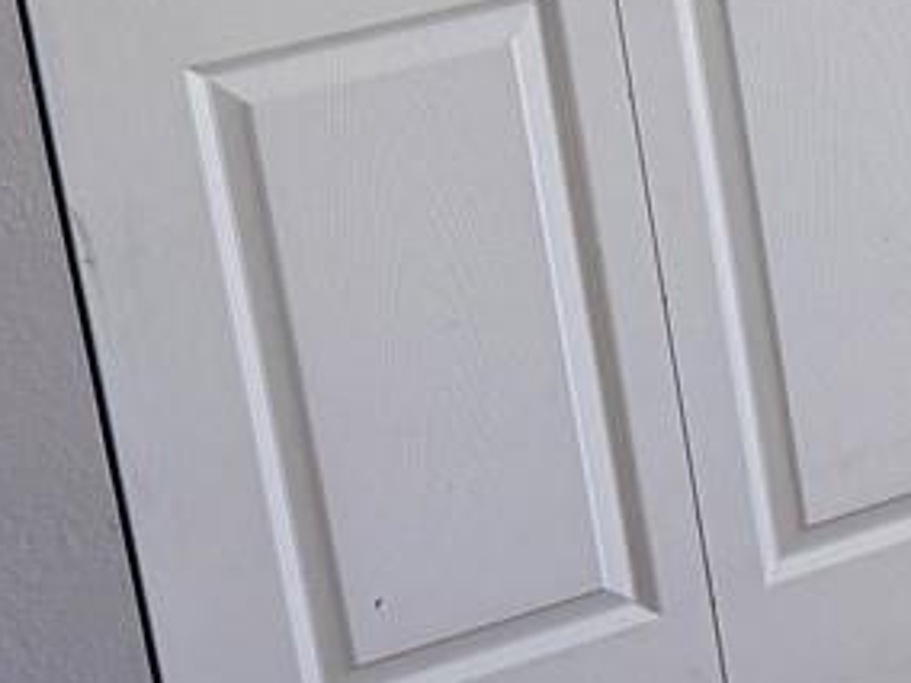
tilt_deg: -11.5
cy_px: -404
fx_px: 3553
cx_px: 1966
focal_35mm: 135
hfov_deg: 12.4
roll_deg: +4.4
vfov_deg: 10.5
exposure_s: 1/301
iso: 100
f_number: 1.78
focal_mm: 6.76
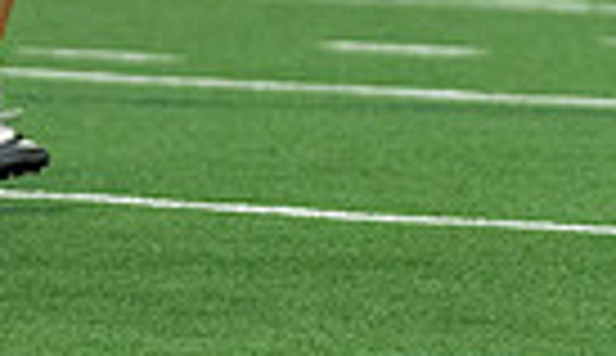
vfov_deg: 1.1
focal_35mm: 1091
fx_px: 17929
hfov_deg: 2.0
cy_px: -289
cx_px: -7
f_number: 2.8
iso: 4000
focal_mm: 200
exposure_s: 1/1250
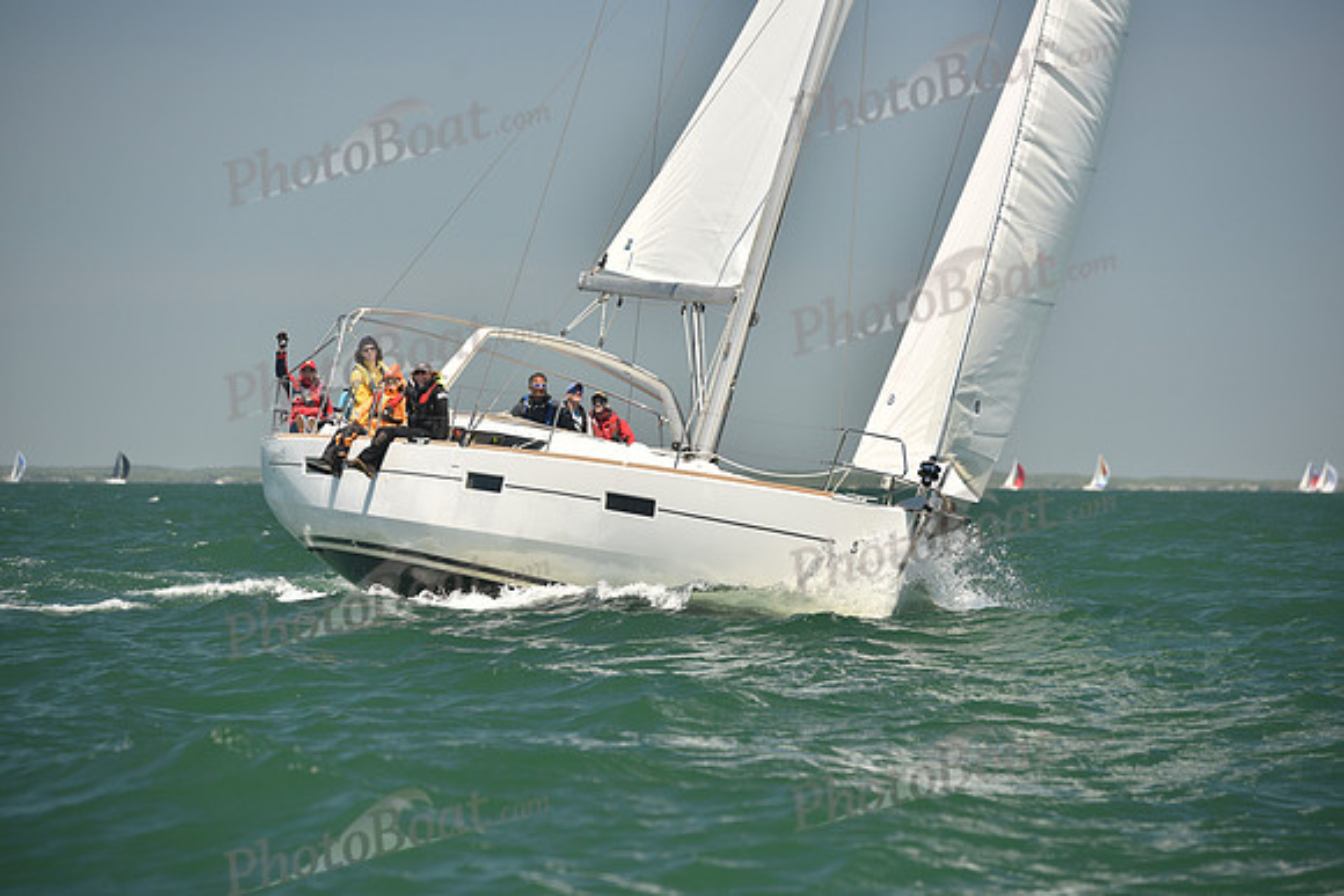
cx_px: 672
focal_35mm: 175
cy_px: 448
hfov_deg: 11.7
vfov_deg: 7.9
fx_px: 6535
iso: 250
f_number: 5
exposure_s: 1/800
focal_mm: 175
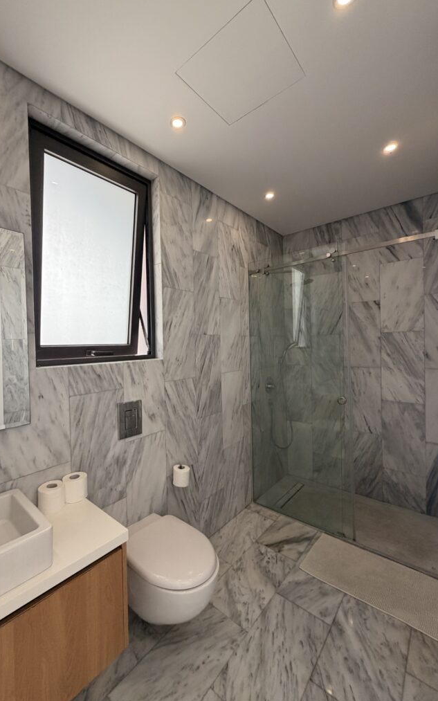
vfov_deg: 101.5
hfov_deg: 74.5
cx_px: 193
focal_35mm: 15
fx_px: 287
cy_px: 349
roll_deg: +0.6
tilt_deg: -0.2
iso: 200
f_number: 2.2
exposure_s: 1/121
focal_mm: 2.22
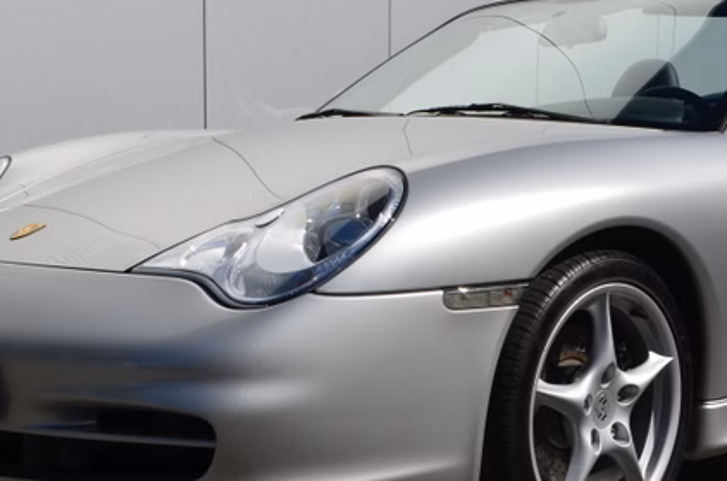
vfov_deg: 18.3
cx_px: 469
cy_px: 271
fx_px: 1490
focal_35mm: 74
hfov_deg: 27.3
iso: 100
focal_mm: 26
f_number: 11
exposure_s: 1/160
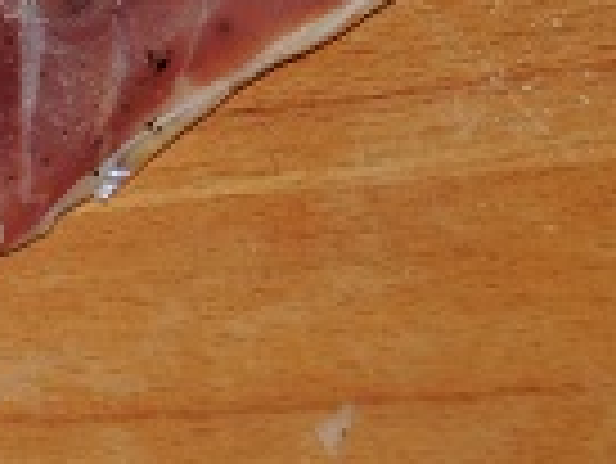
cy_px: -187
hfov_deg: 8.8
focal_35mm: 219
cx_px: -324
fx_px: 3901
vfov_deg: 6.7
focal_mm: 32
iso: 200
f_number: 5.6
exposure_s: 1/60
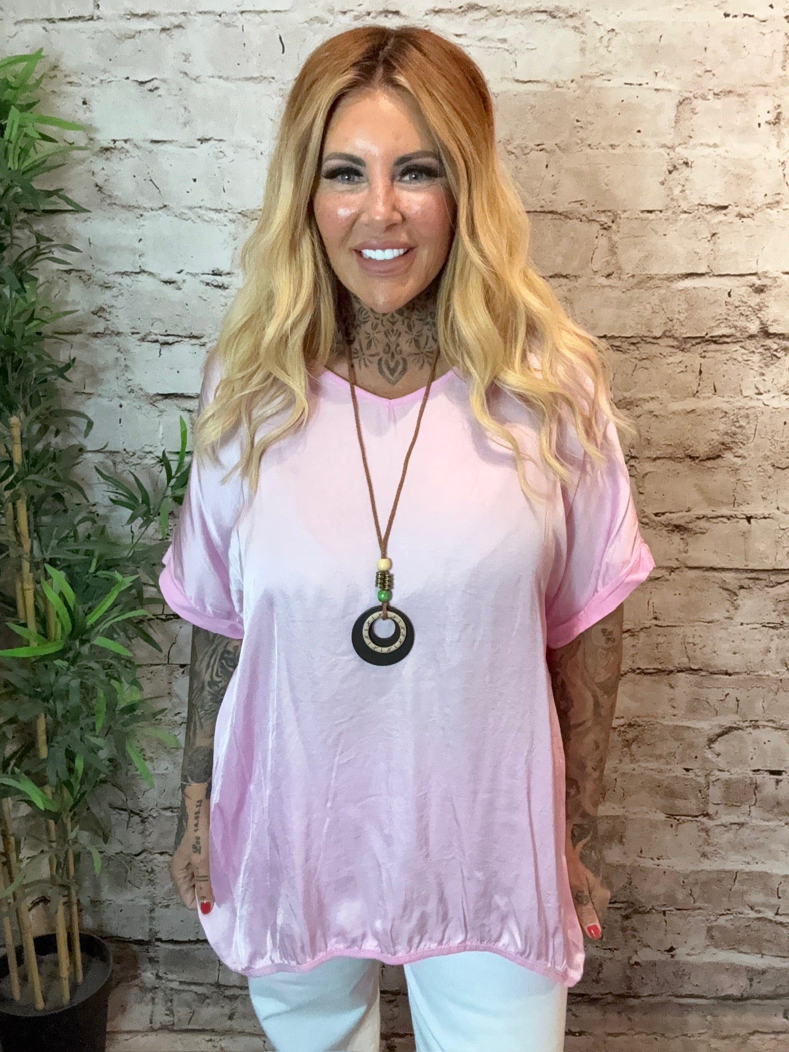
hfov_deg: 46.8
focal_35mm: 30
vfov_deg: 60.0
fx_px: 912
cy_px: 526
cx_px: 394
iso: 250
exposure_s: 1/50
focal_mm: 2.69
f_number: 1.9
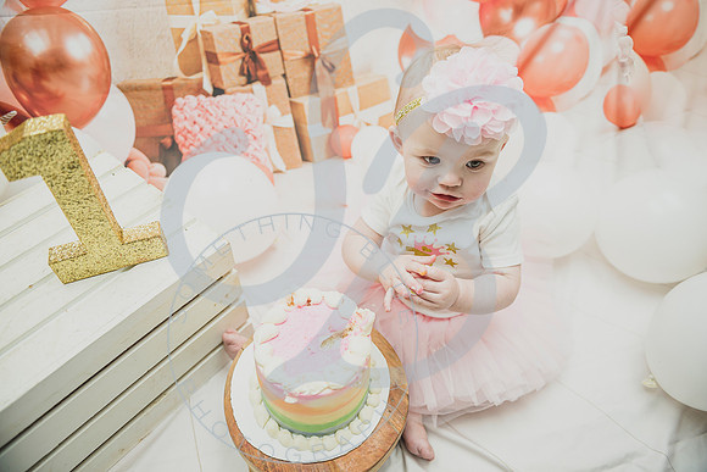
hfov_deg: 73.7
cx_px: 354
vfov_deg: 53.2
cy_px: 236
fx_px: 471
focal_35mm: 24
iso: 200
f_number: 2.8
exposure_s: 1/125
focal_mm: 24
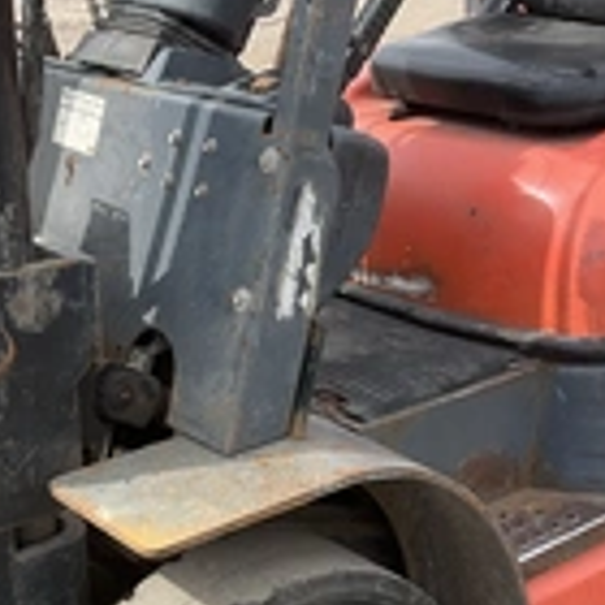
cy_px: 467
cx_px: 259
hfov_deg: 23.7
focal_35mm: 73
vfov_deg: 23.4
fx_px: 1443
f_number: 1.8
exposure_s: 1/728
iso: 25
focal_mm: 3
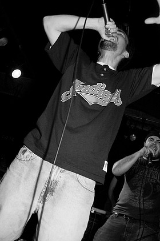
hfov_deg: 41.0
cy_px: 123
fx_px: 214
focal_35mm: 32
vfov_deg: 58.8
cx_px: 81
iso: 800
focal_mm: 20
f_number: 3.2
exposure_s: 1/60
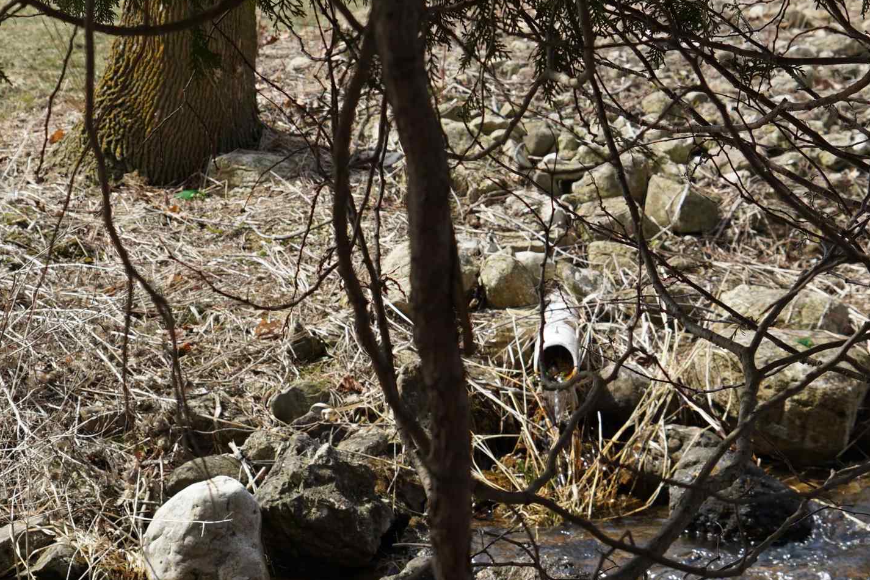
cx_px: 339
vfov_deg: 14.1
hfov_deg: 21.0
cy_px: 430
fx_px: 2344
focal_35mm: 97
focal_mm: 45
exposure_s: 1/200
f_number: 6.3
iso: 100
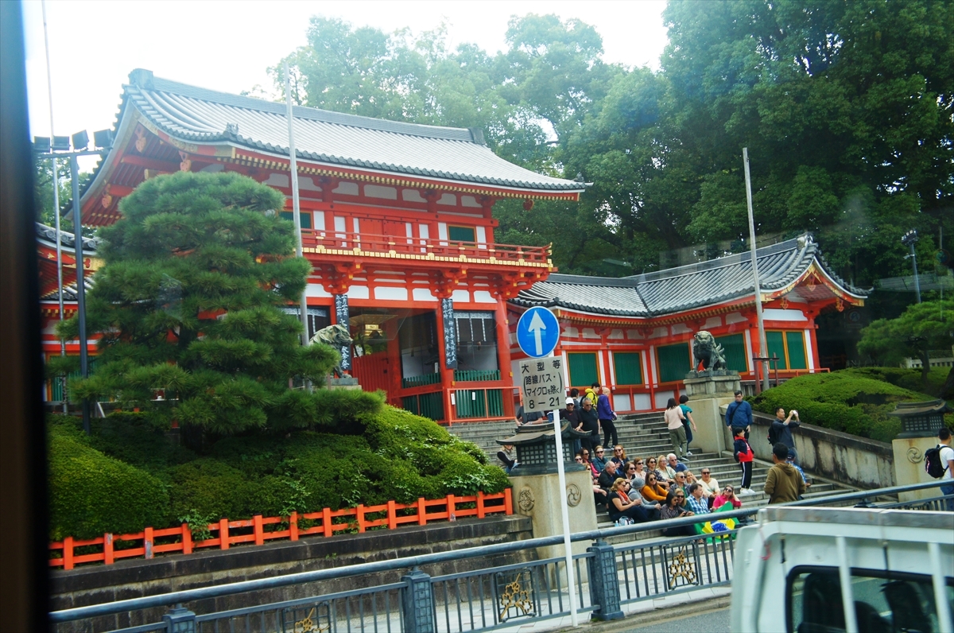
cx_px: 477
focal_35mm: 44
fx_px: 1151
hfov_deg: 45.0
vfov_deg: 30.7
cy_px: 316
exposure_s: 1/250
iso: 250
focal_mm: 29
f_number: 4.5
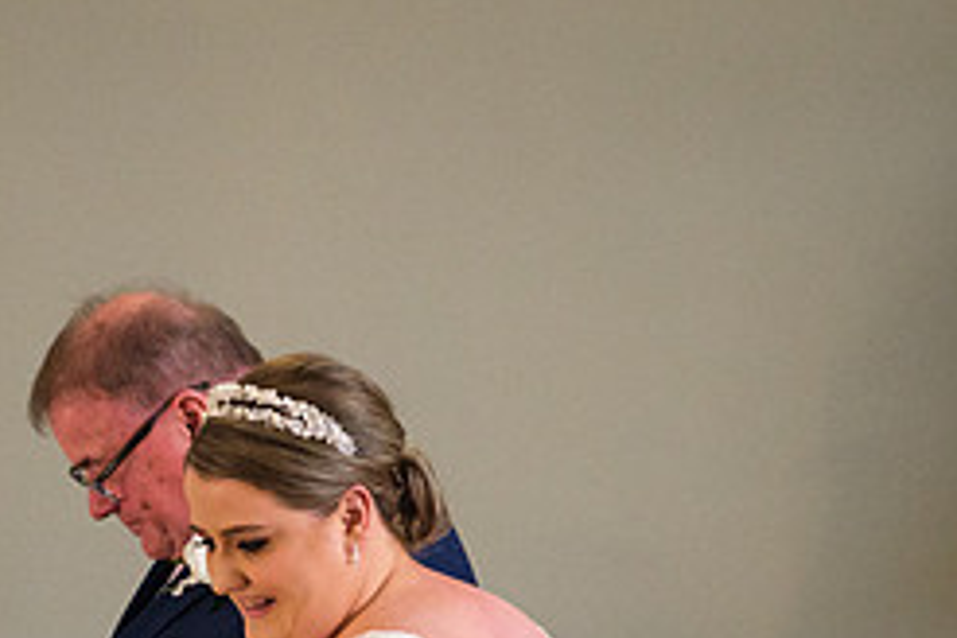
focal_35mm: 219
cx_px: 186
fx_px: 5821
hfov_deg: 9.4
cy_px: 678
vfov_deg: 6.2
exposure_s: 1/160
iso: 2500
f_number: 2.8
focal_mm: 51.6
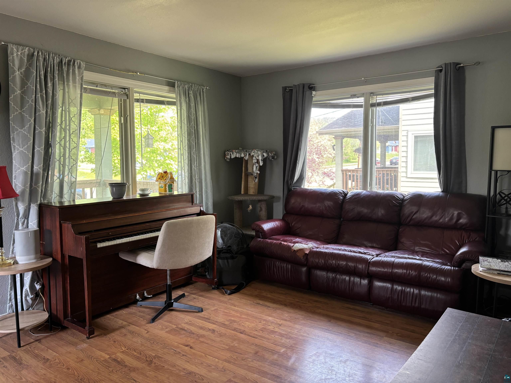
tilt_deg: -4.6
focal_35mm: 26
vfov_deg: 53.1
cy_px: 192
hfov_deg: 67.3
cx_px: 256
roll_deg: +0.8
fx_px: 384
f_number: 1.6
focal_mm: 5.96
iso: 125
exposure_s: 1/70
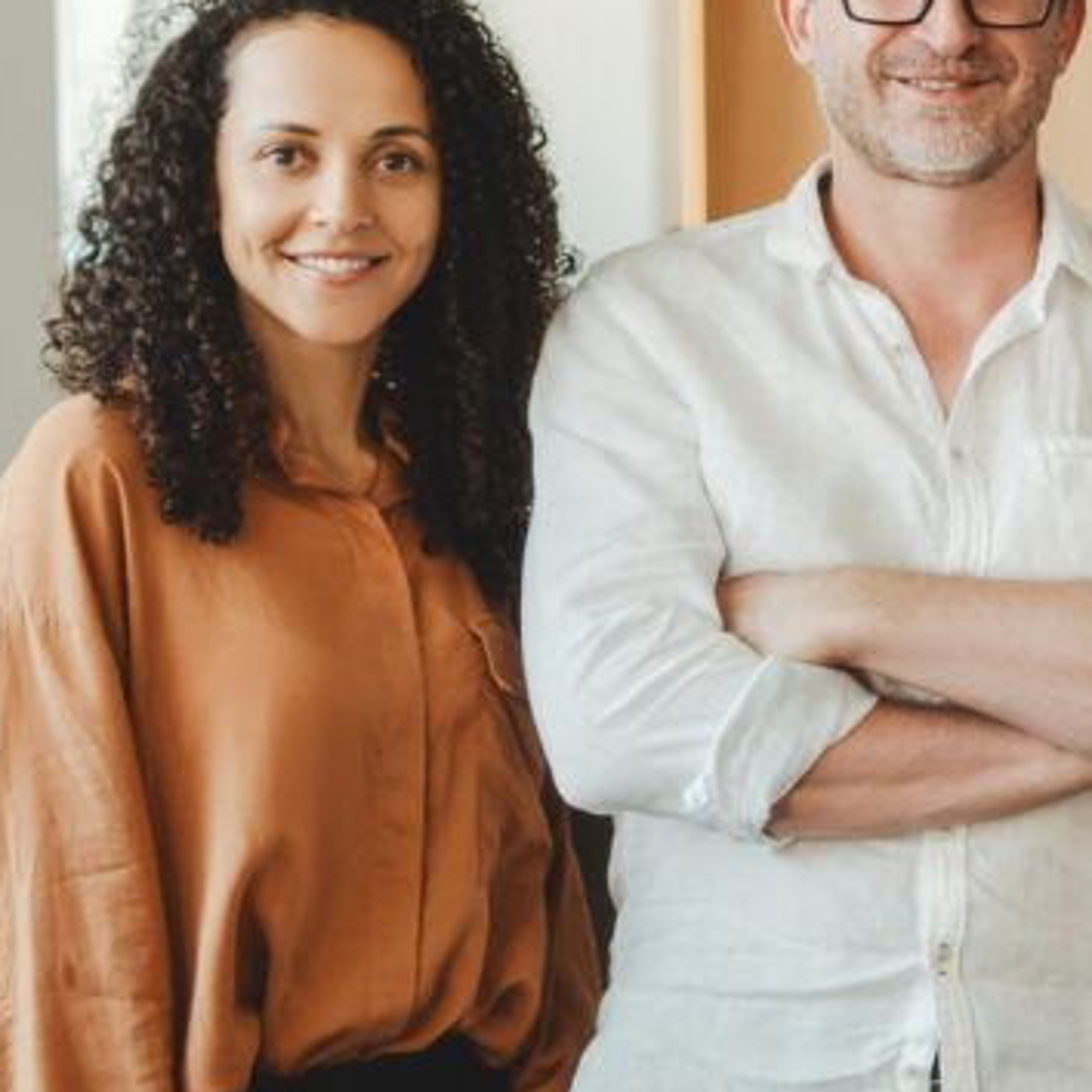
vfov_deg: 14.2
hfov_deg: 13.7
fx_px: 4390
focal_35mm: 123
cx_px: 1370
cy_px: 594
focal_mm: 50
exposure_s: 1/500
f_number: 2.5
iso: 500
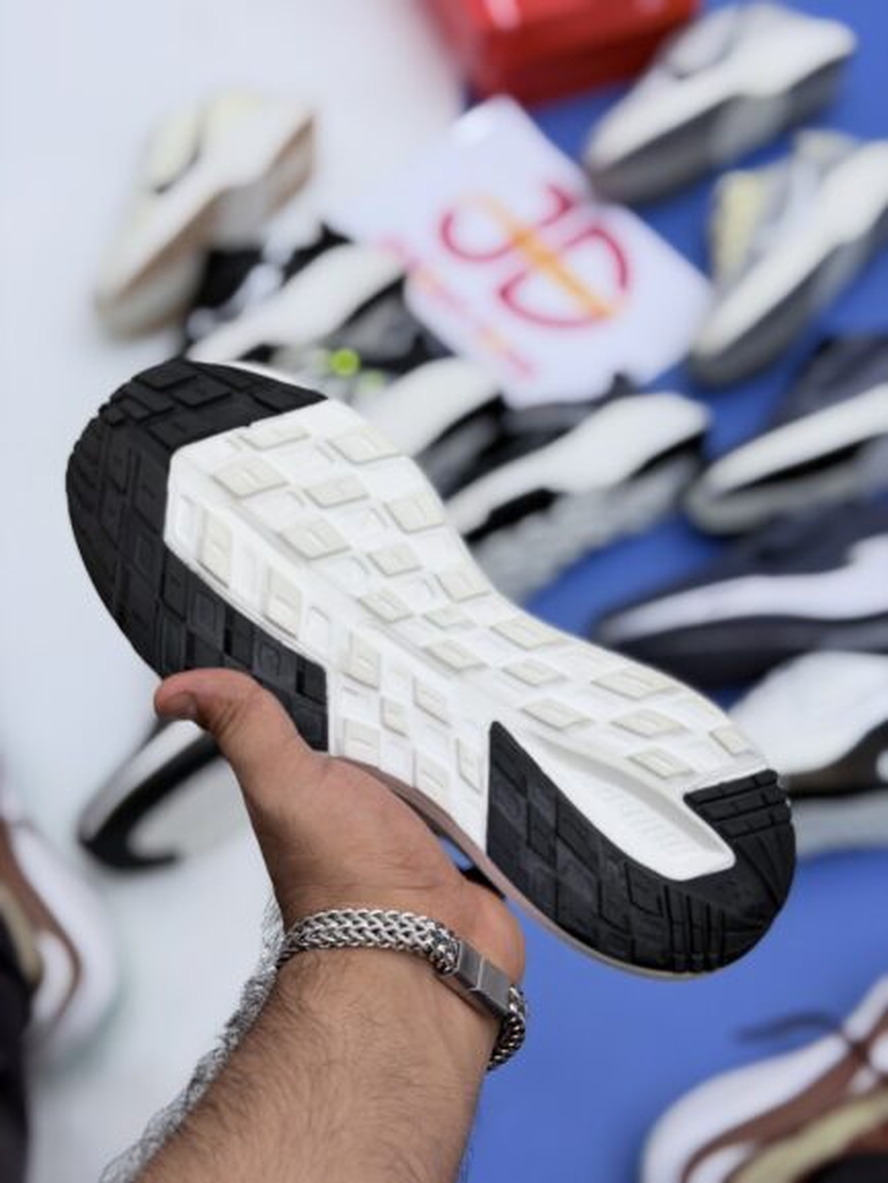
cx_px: 444
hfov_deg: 30.3
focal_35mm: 48
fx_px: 1641
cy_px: 592
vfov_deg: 39.6
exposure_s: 1/418
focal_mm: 6.76
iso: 64
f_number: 1.78
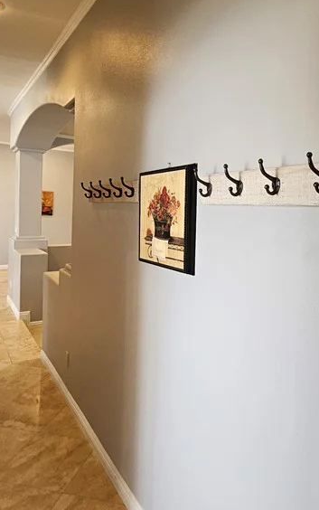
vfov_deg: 72.2
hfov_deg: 48.9
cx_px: 195
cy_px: 221
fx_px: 347
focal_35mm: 25
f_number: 2.2
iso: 160
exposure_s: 1/60
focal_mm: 1.7
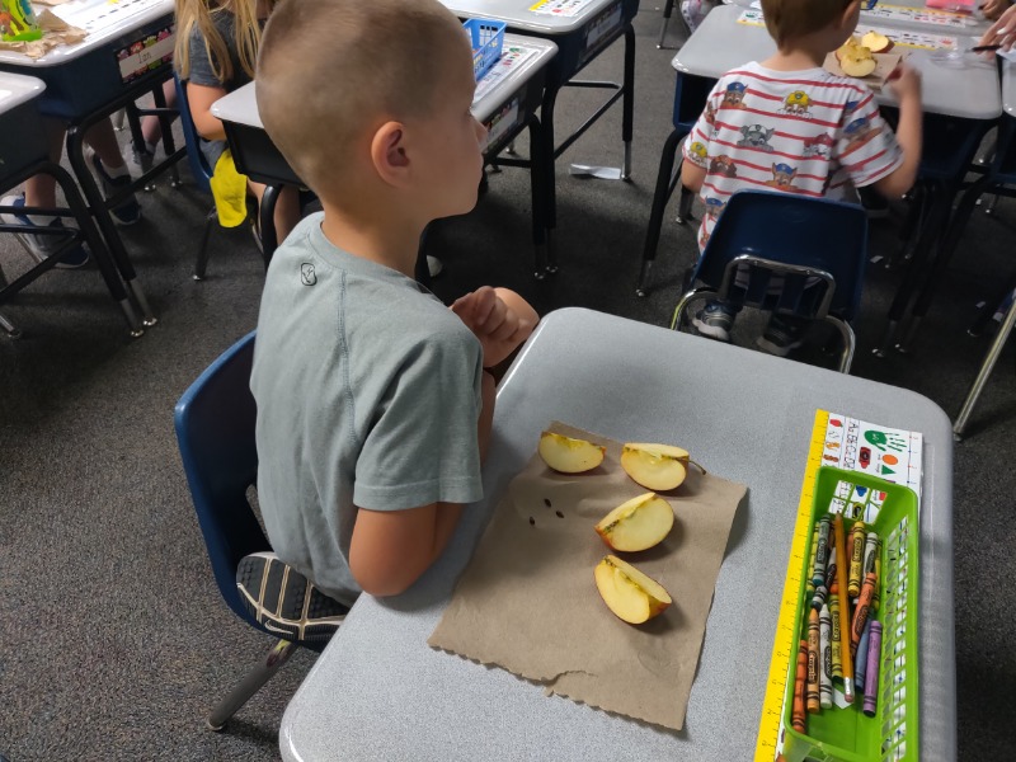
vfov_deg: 54.9
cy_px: 381
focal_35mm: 25
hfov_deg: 69.4
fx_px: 734
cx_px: 508
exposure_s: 1/50
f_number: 1.7
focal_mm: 4.25
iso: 800
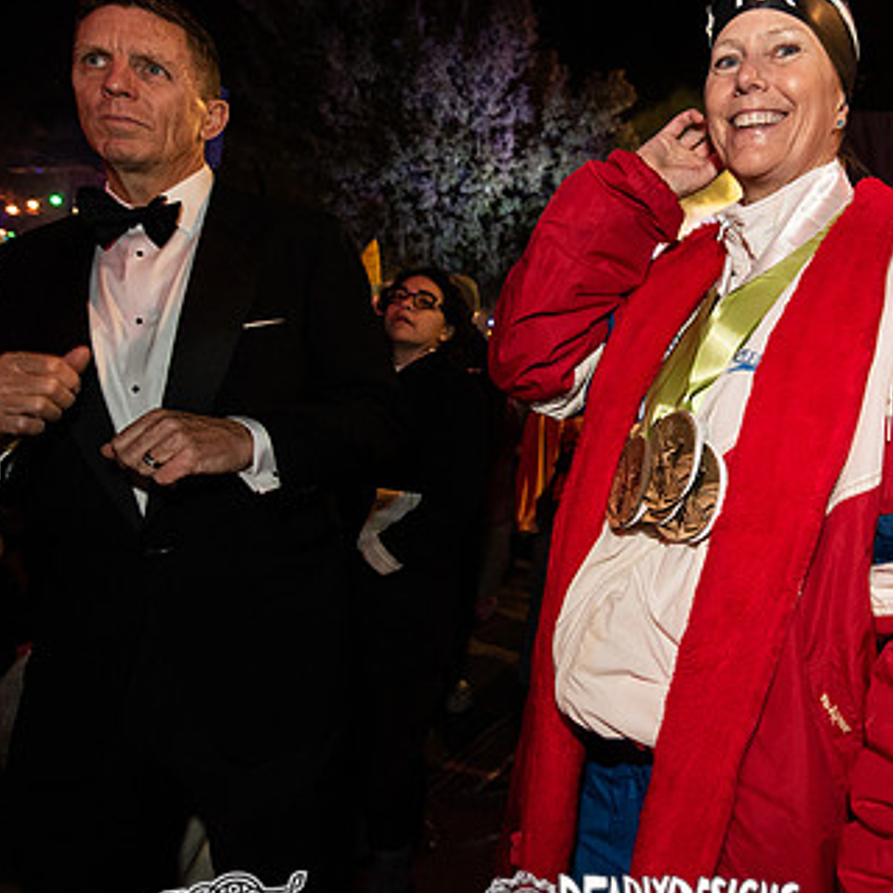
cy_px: 402
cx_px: 638
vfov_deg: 64.9
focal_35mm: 24
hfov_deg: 62.3
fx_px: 700
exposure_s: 1/60
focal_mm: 14
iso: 2000
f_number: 3.5
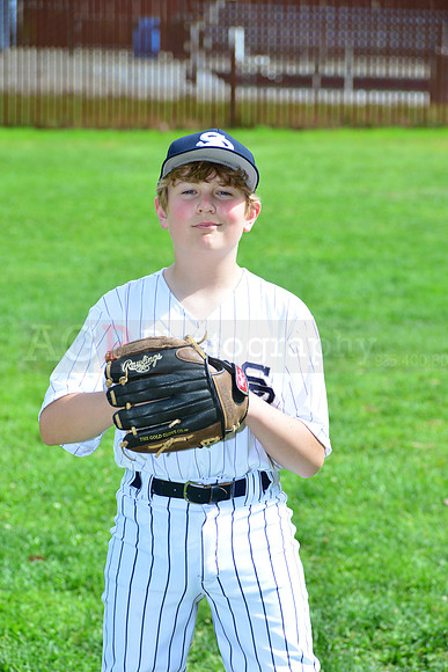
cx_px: 224
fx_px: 2518
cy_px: 336
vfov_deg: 15.2
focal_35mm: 135
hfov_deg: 10.2
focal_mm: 135
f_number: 8
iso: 160
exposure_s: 1/200
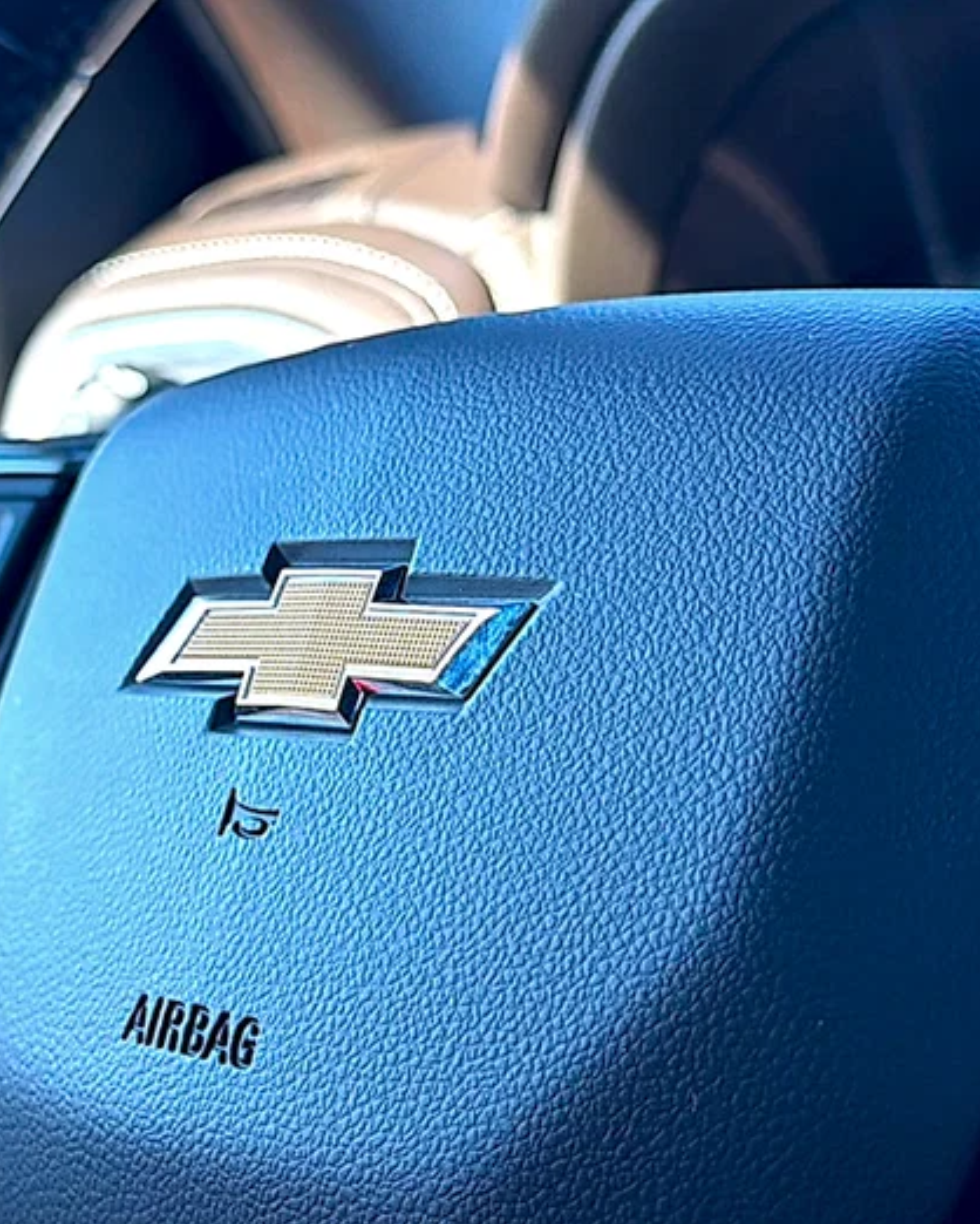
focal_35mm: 51
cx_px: 263
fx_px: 1848
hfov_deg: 29.3
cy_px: 613
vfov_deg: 36.6
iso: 64
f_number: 1.78
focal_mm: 6.76
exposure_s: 1/168
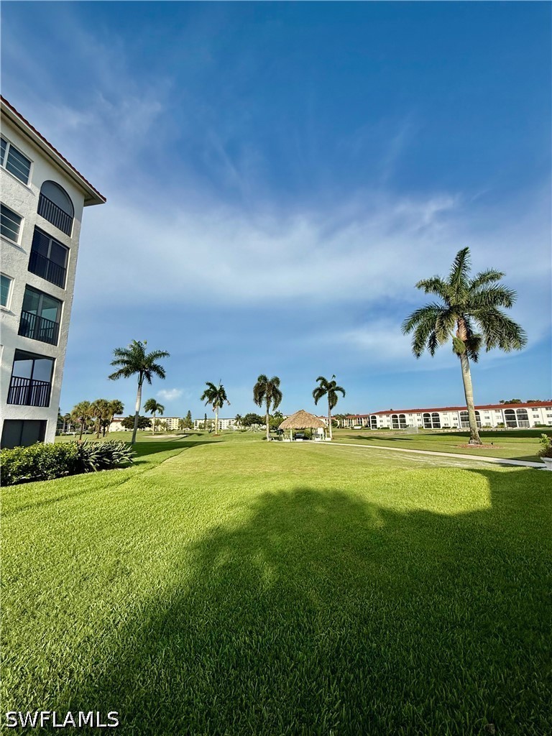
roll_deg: +1.7
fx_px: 298
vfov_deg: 102.1
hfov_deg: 85.7
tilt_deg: +11.3
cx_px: 276
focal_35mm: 14
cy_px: 368
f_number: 2.2
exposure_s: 1/3663
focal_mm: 2.22
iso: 50
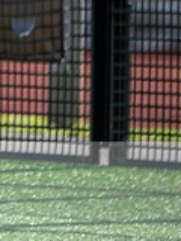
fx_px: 10953
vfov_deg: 1.3
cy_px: 12
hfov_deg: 0.9
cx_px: -223
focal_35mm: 1571
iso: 900
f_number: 5.6
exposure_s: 1/2000
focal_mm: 320
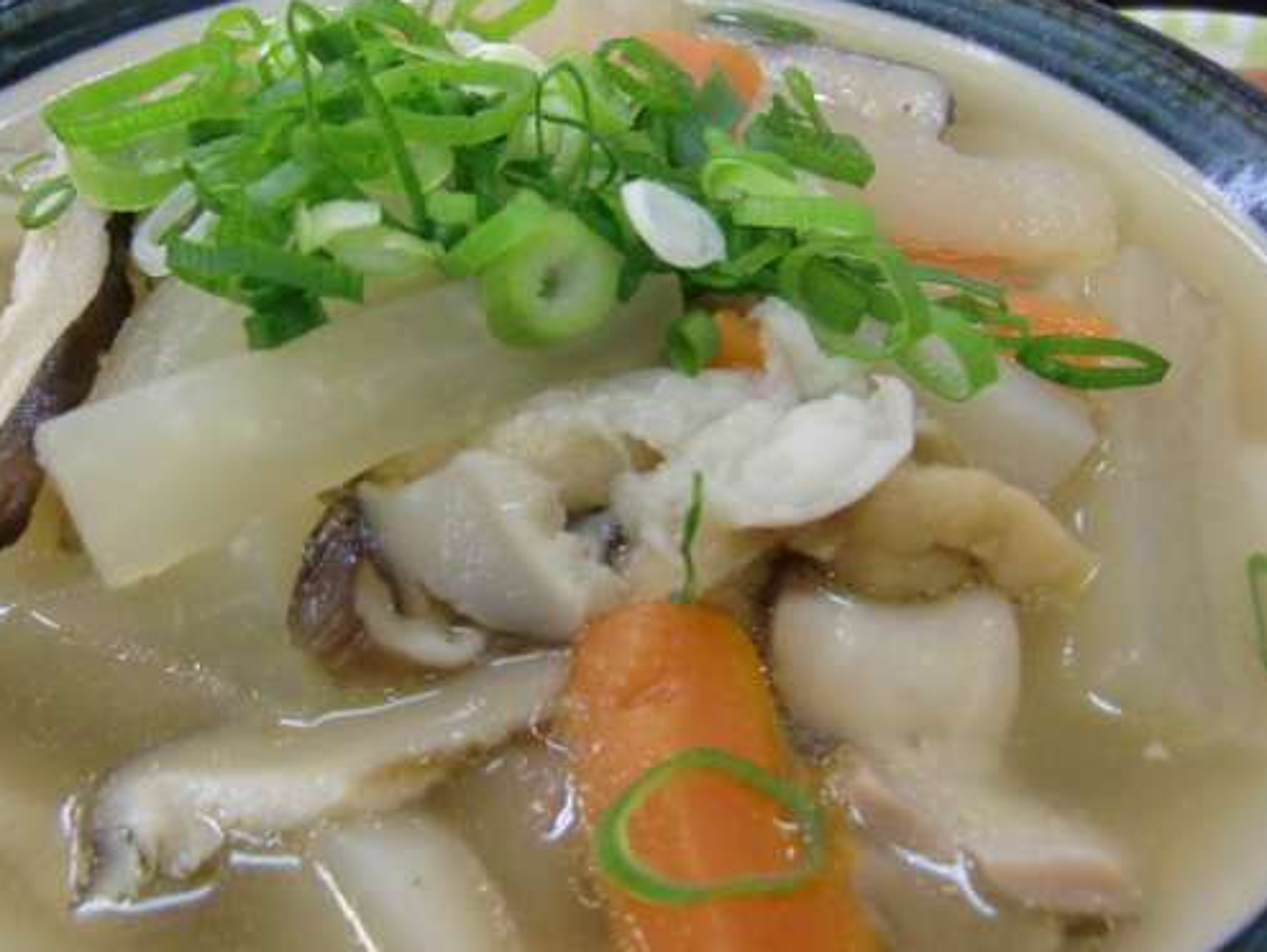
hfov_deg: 57.9
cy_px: 481
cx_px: 507
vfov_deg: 45.5
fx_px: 1135
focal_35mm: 31
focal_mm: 4.3
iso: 320
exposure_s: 1/60
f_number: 3.2
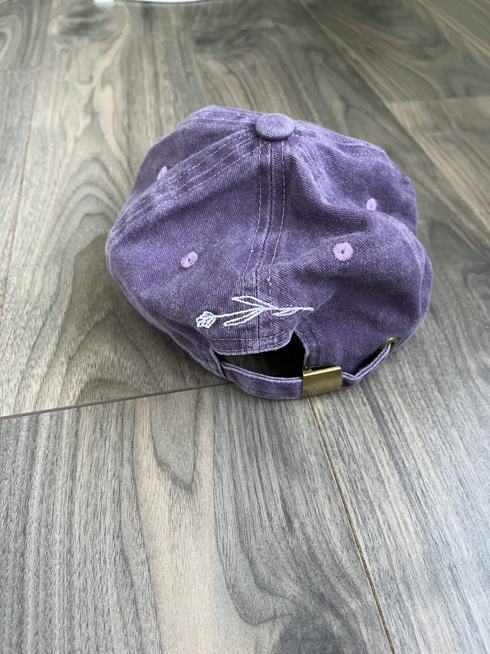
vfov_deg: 67.3
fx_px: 491
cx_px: 245
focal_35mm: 26
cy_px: 327
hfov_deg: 53.1
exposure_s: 1/60
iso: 250
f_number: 1.6
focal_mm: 5.1
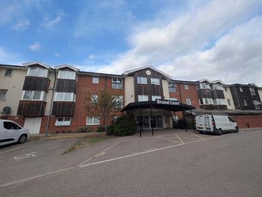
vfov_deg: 94.6
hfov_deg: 110.5
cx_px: 131
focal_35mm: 12
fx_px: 91
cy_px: 98
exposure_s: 1/2342
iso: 53
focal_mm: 2.02
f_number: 1.7
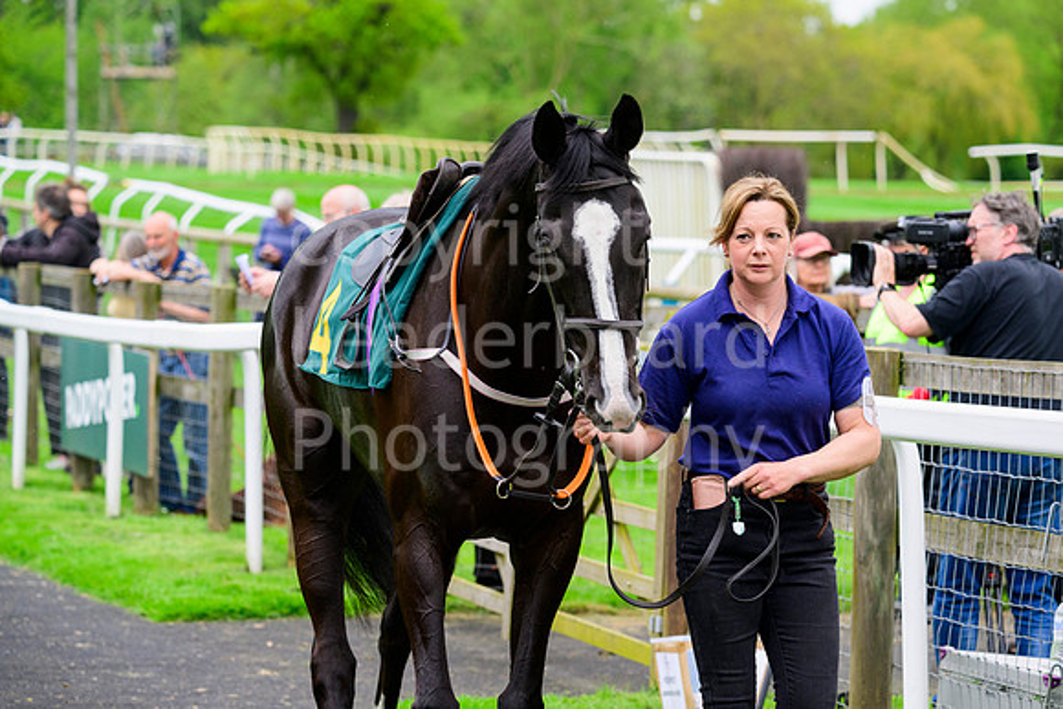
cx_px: 532
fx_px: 4725
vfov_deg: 8.6
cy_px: 354
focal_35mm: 160
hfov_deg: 12.8
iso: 1000
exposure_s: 1/1250
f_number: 6.3
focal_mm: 160
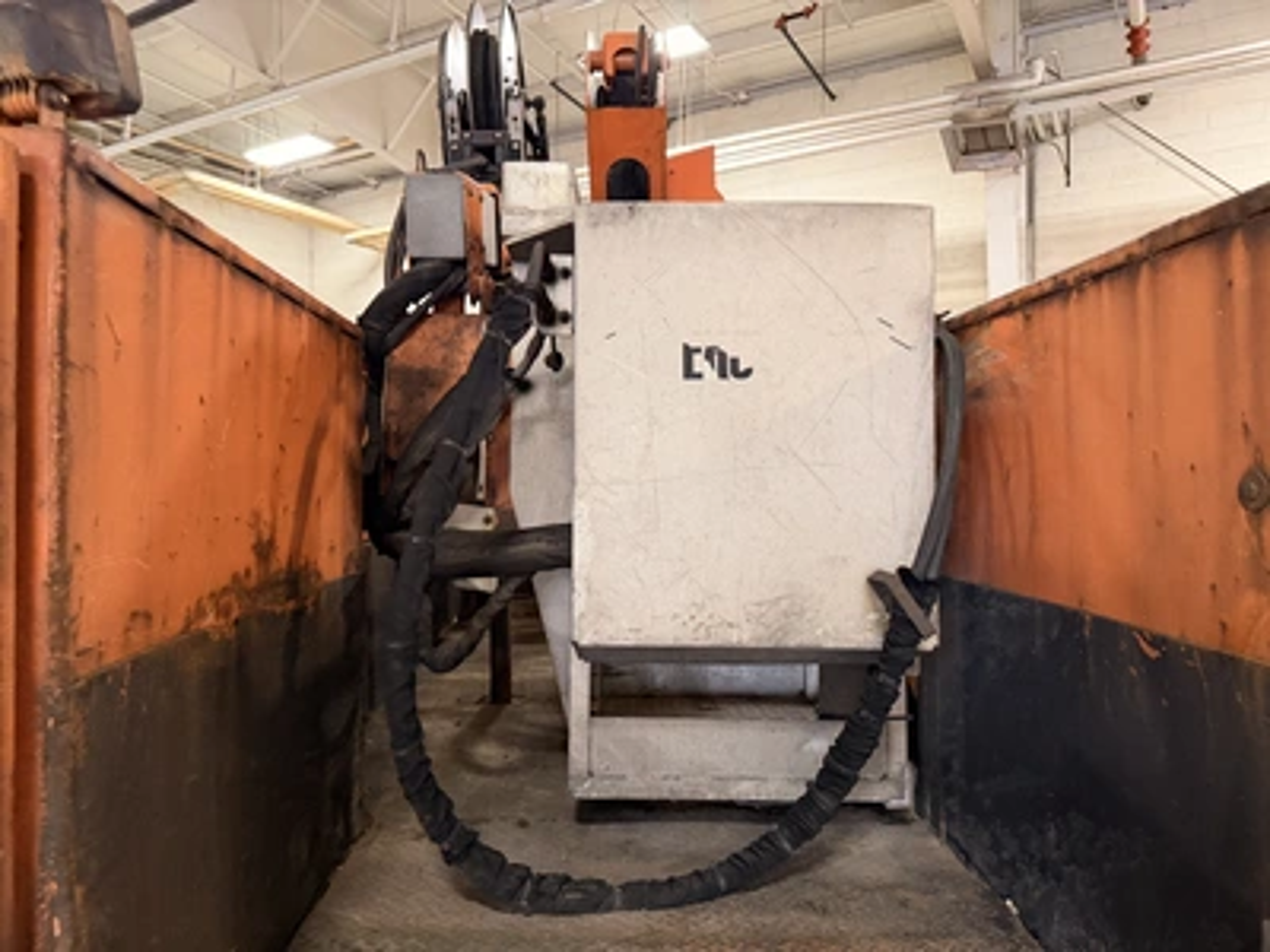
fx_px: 881
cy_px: 476
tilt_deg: +2.4
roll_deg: -0.7
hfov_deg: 71.6
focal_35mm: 24
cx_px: 635
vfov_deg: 56.8
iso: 640
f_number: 1.78
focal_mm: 6.76
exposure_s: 1/60
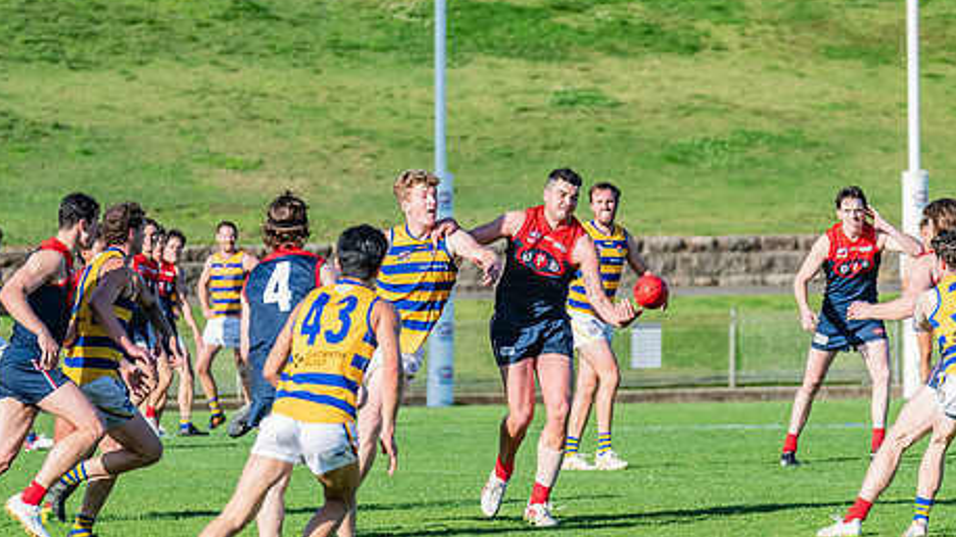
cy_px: 224
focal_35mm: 417
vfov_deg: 2.9
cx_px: 499
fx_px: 10570
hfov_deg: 5.2
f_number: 8
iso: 800
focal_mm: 290
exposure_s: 1/1600
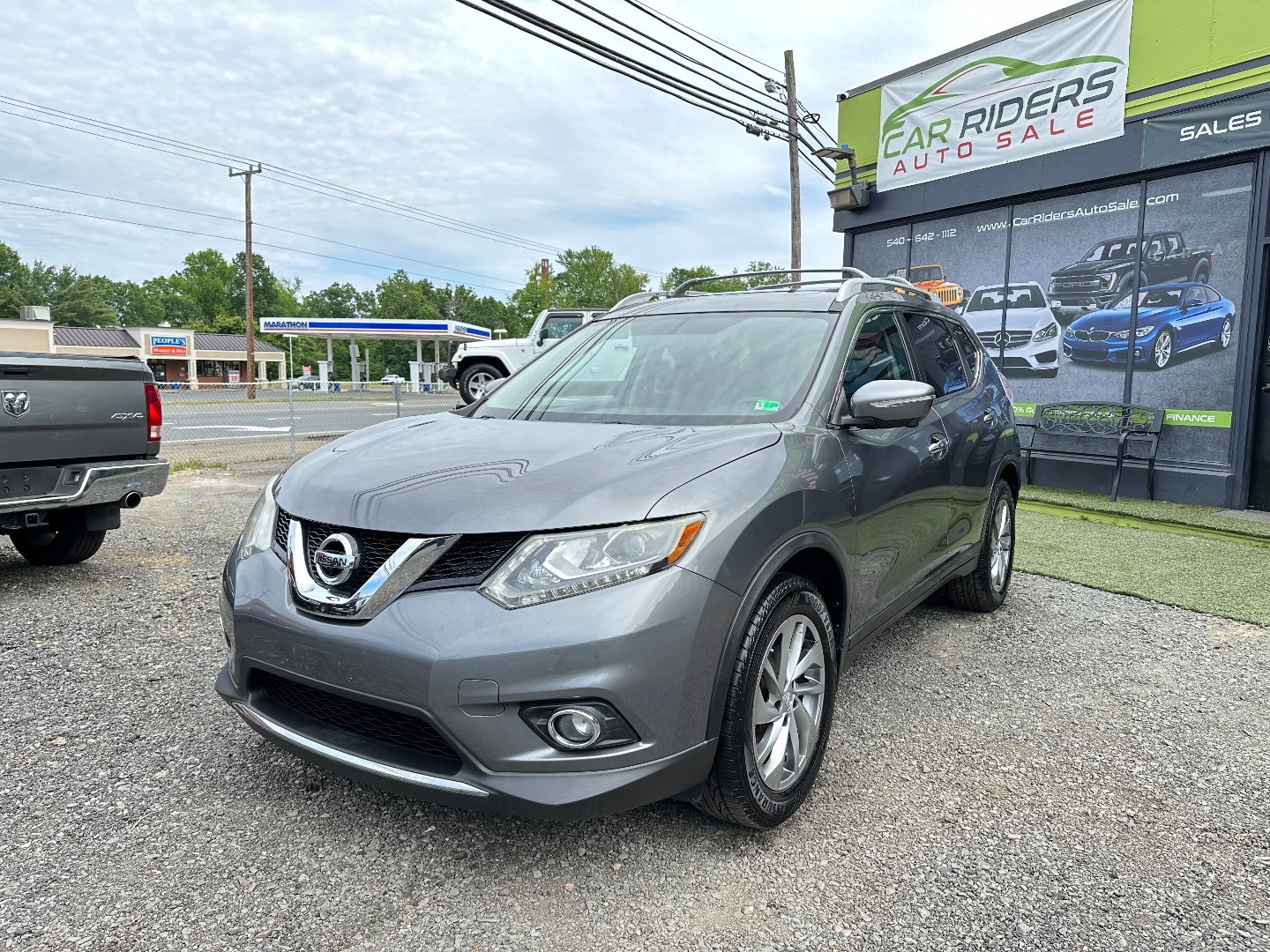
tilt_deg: -7.1
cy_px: 476
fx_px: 881
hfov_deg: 71.6
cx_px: 635
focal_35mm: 24
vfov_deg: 56.8
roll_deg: -1.0
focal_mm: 6.86
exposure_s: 1/729
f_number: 1.78
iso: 80
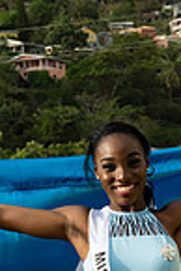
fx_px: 1166
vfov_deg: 12.9
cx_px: 116
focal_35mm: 155
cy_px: 314
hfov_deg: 8.9
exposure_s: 1/160
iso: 80
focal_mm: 50
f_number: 6.3
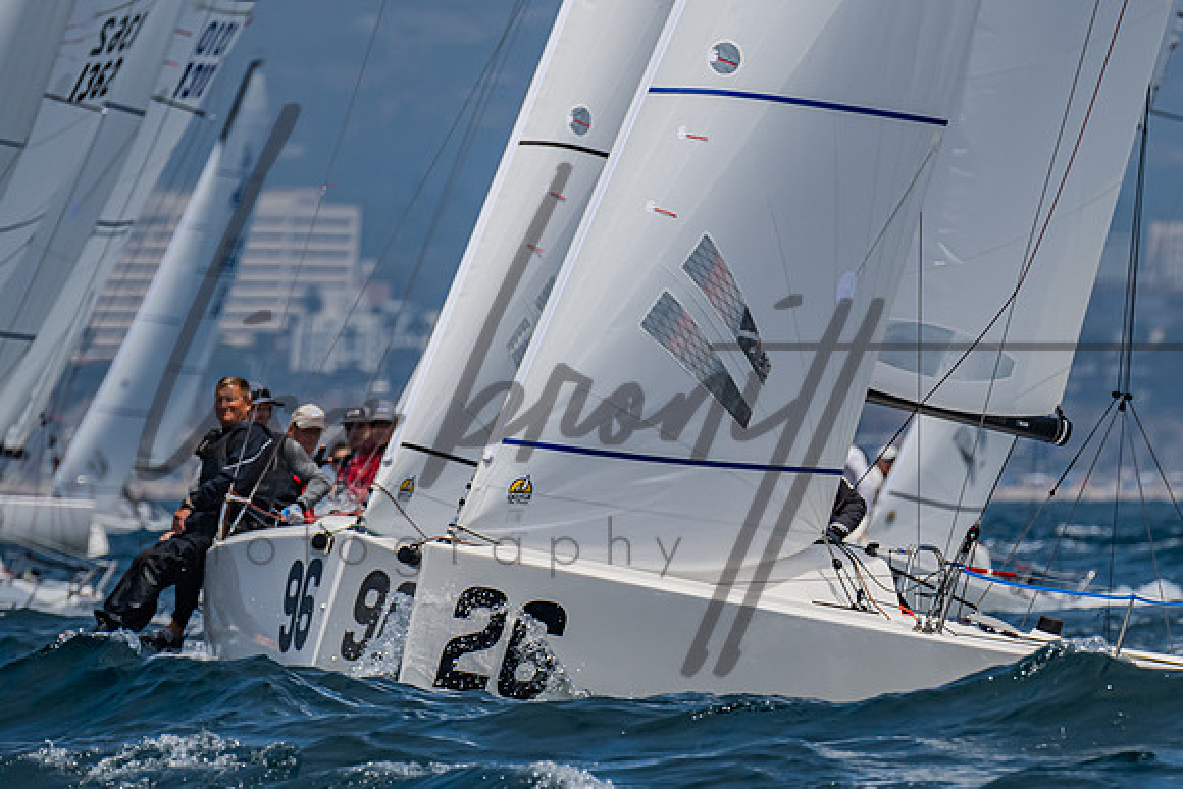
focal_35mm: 623
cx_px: 887
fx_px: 20490
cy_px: 649
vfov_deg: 2.2
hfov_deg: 3.3
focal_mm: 330
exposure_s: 1/2500
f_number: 6.3
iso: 400
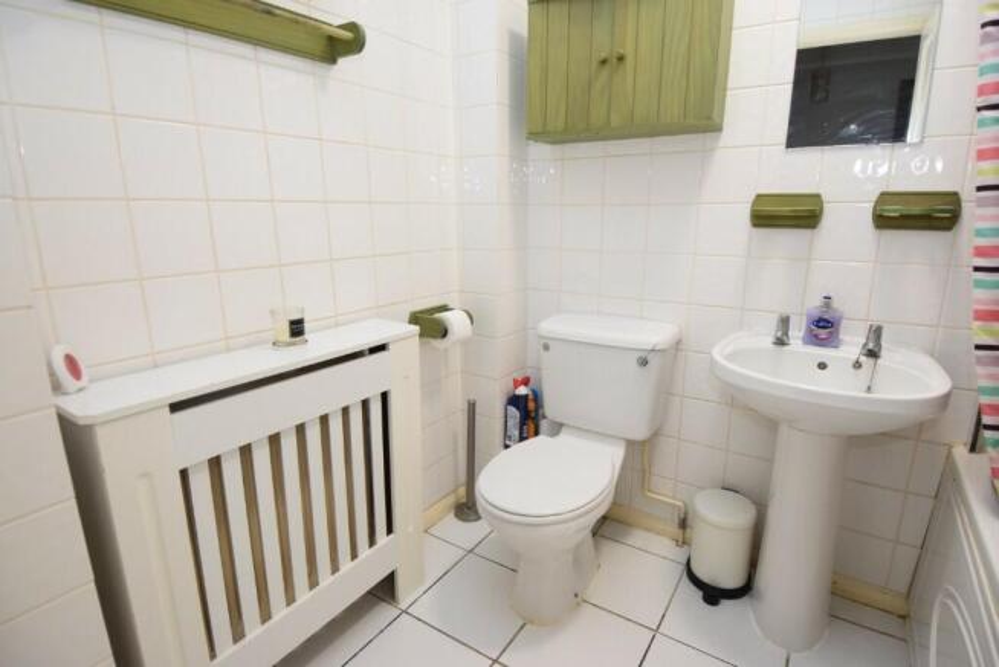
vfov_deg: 67.5
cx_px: 500
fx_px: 500
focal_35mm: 18
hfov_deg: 90.0
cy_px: 334
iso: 800
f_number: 5
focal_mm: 12
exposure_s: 1/100
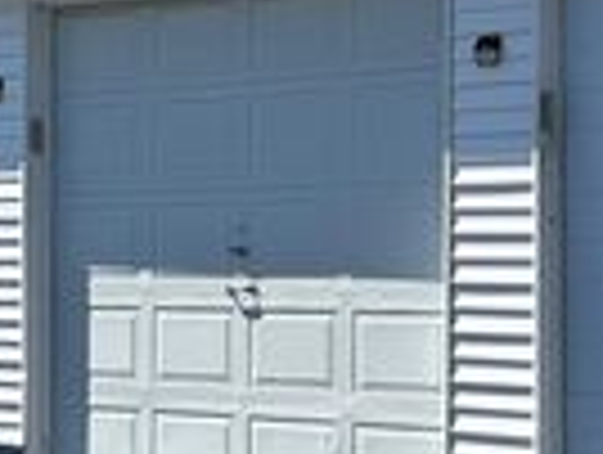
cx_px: 324
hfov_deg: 20.2
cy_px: 227
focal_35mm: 97
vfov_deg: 15.3
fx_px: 1693
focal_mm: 5.7
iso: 50
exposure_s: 1/5076
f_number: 1.5
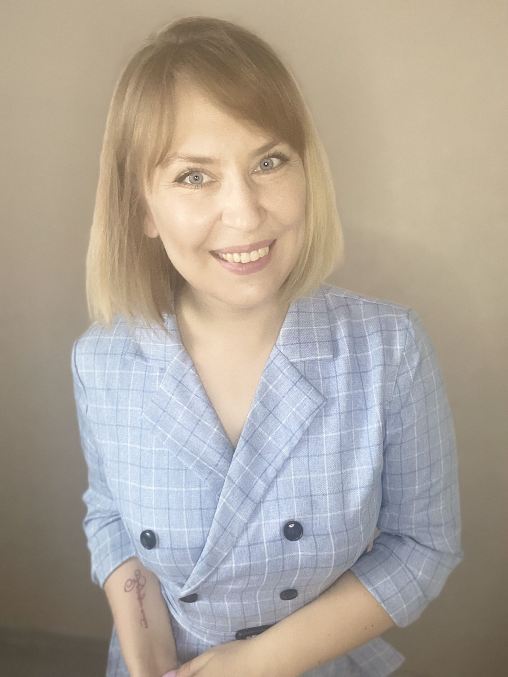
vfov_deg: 60.0
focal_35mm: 30
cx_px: 254
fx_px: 587
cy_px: 338
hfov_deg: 46.8
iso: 400
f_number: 2.2
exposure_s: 1/56
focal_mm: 2.71
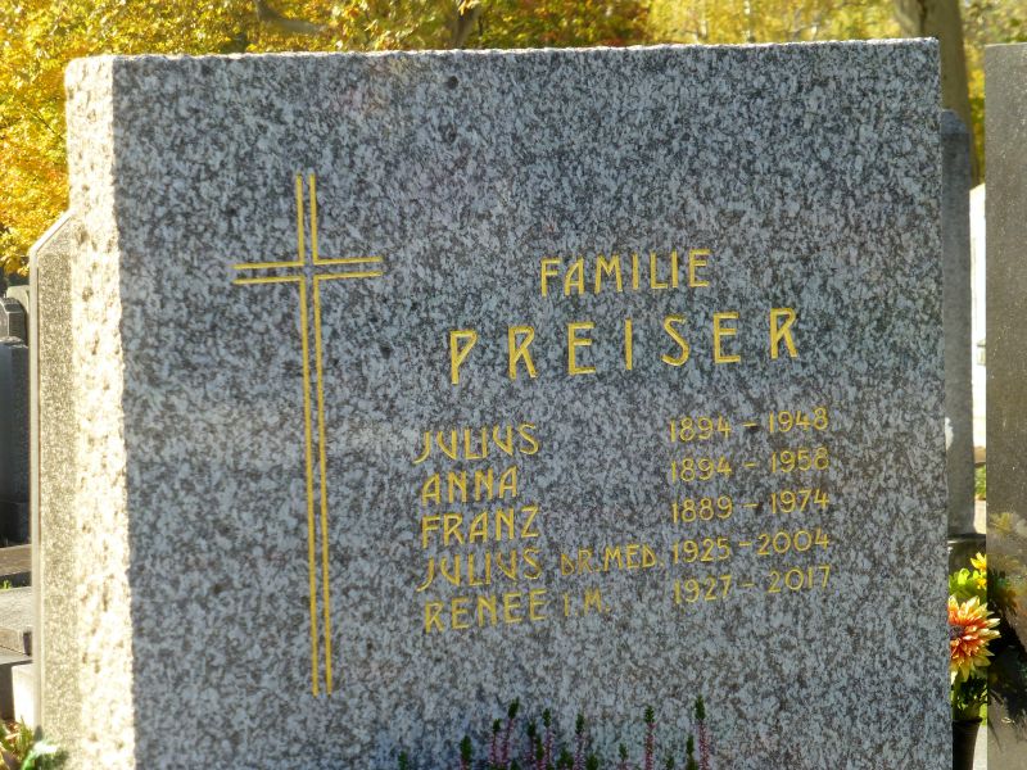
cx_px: 514
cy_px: 385
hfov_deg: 16.1
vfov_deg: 12.1
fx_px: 3620
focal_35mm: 122
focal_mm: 21.8
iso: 200
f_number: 5.4
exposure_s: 1/200
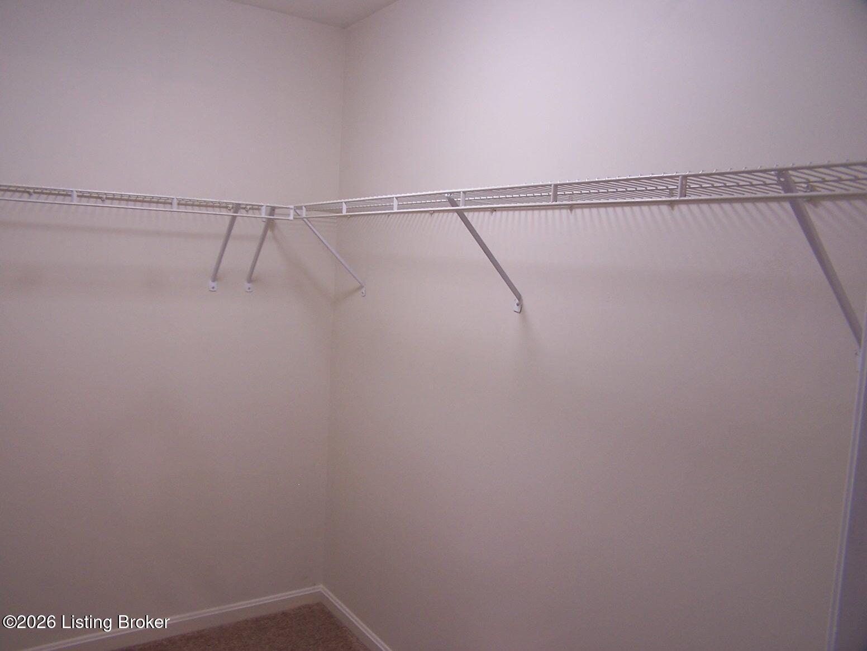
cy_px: 326
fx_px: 952
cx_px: 434
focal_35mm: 38
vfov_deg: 37.7
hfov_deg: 49.0
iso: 80
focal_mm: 6.3
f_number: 2.8
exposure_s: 1/15
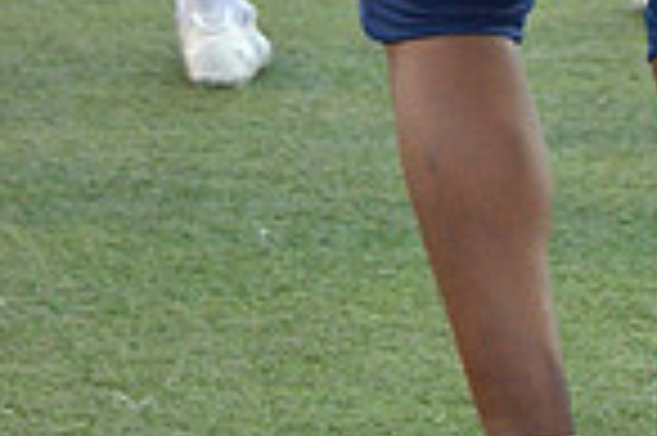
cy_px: -512
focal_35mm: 333
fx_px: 6070
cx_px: 657
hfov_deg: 6.2
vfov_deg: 4.1
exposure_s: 1/500
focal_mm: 72
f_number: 4.5
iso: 2800
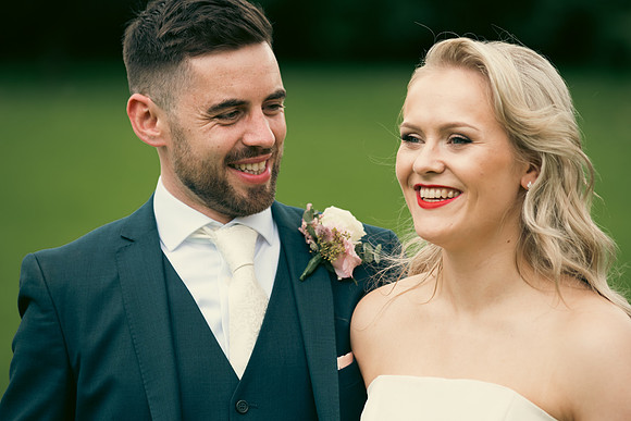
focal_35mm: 185
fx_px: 3243
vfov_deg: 7.4
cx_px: 316
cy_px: 210
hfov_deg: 11.1
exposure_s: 1/320
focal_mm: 185
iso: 160
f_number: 3.5
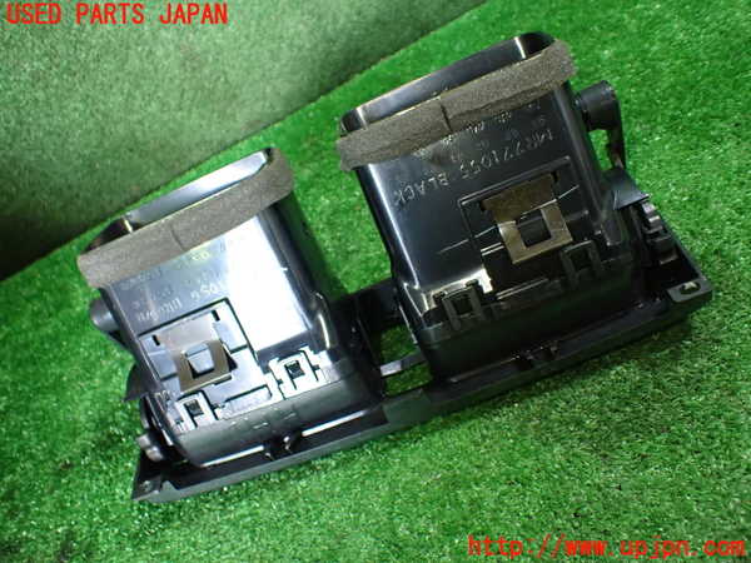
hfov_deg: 60.0
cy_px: 282
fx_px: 651
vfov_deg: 46.8
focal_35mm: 30
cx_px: 376
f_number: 2.3
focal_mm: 5.4
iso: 800
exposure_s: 1/100
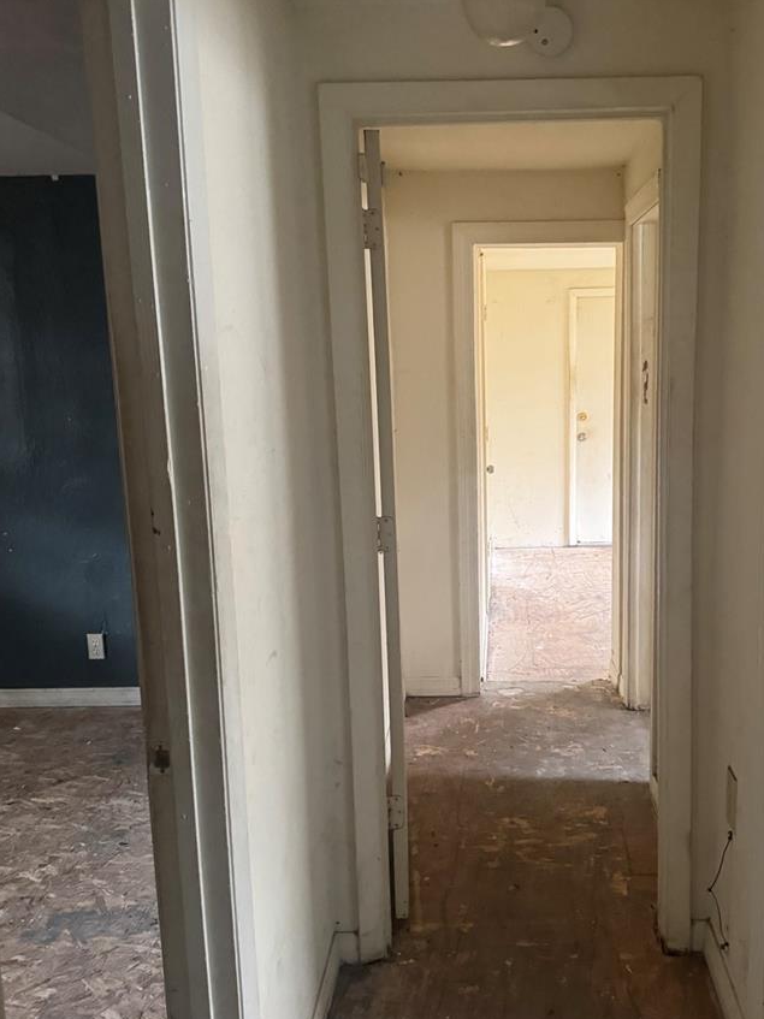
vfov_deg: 54.0
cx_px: 499
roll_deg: +1.6
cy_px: 525
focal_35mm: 34
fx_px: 1001
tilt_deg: -11.6
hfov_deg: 41.3
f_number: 1.78
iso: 800
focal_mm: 6.76
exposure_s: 1/51
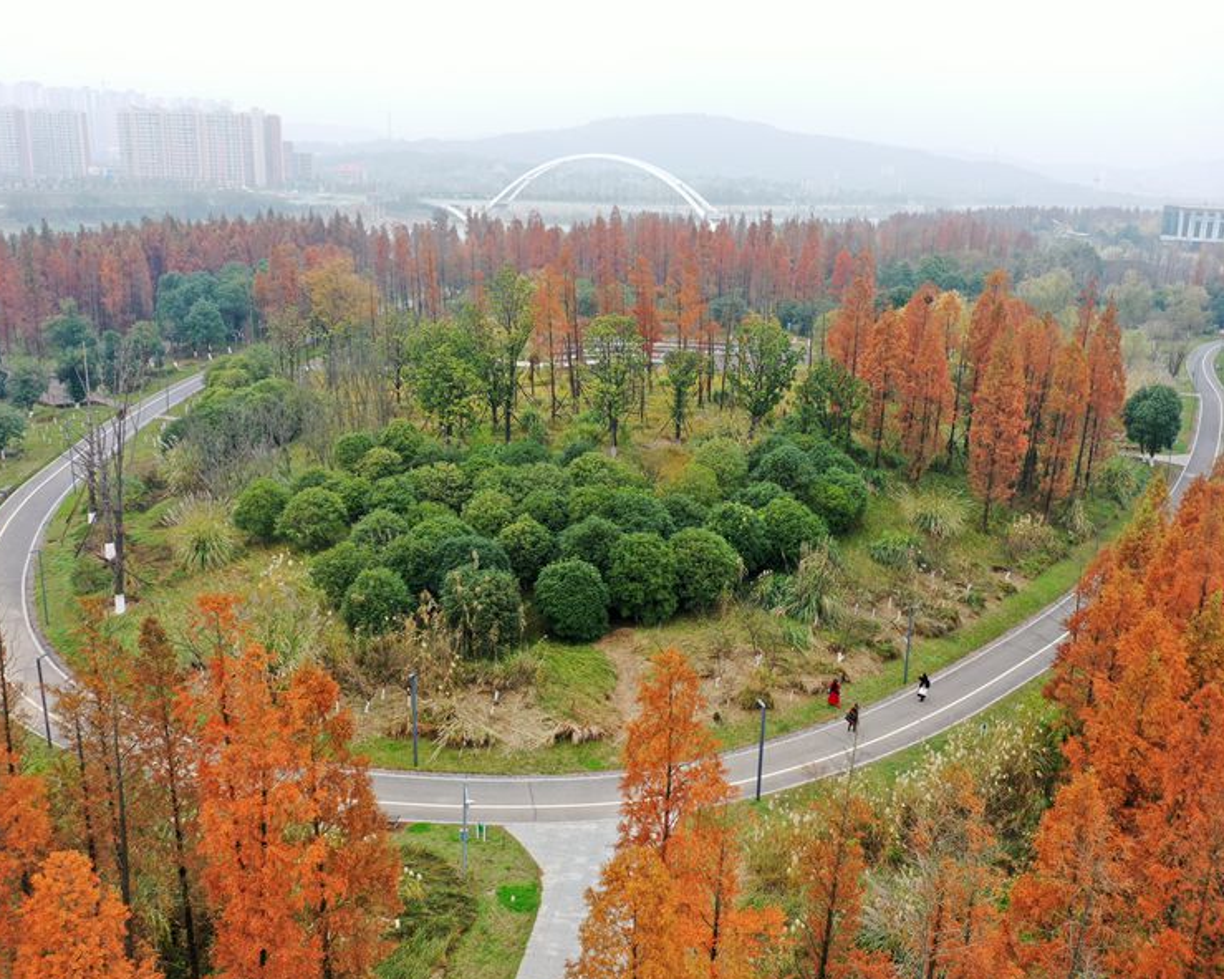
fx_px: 1159
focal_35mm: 32
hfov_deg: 55.6
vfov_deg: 45.8
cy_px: 490
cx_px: 672
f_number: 4.5
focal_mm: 10.26
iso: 100
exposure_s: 1/160
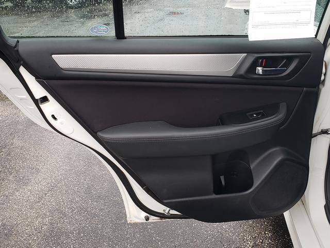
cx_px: 165
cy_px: 124
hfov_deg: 67.3
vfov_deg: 53.1
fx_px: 248
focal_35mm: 26
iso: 125
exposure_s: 1/50
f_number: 2.4
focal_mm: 4.3
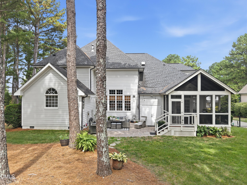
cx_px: 124
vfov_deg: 56.8
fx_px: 171
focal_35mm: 24
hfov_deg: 71.6
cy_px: 92
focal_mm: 8.7
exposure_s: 1/320
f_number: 1.8
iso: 100
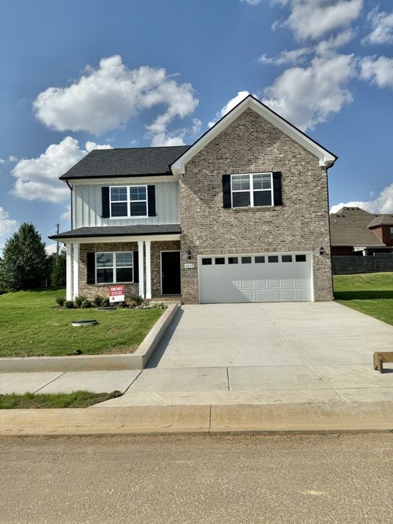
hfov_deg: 56.8
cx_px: 196
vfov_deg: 71.6
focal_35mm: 24
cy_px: 262
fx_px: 363
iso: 80
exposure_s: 1/10309
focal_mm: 6.76
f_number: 1.78
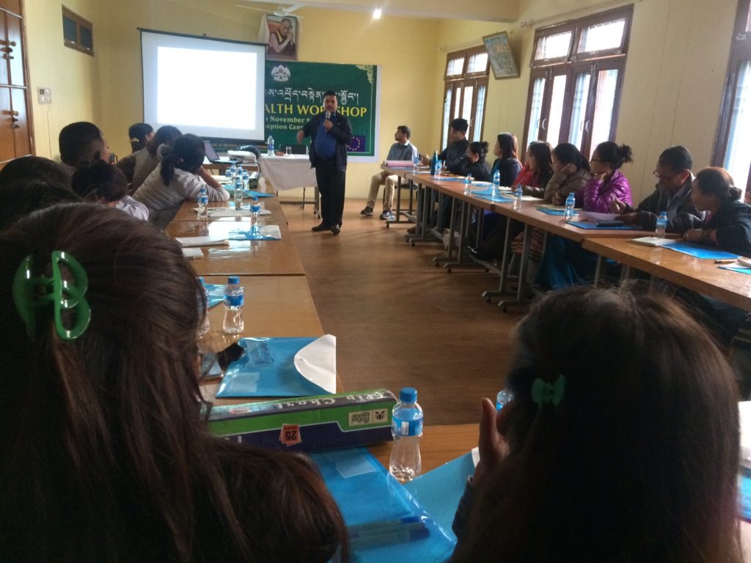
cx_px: 376
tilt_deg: -14.5
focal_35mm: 29
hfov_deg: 61.7
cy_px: 282
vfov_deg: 48.2
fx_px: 629
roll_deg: -2.2
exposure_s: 1/20
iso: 250
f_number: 2.2
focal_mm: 4.15
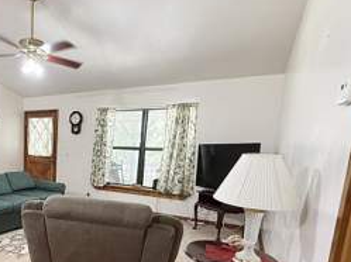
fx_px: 273
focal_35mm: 27
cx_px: 70
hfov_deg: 60.2
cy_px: 191
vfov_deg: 49.5
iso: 320
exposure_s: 1/60
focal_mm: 2.22
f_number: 2.2
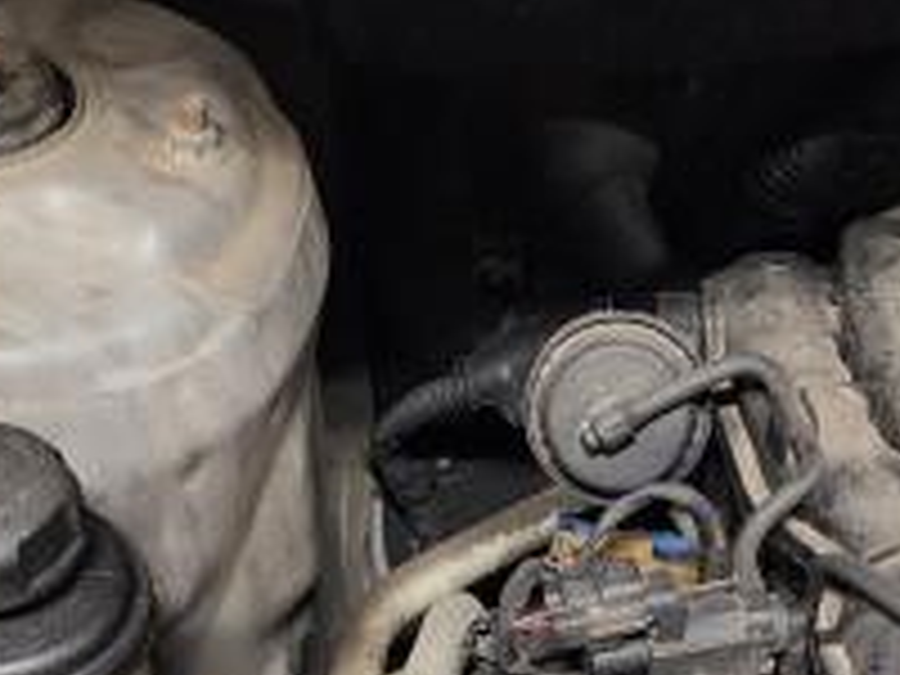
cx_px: 580
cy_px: 981
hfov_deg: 21.2
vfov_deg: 15.0
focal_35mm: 92
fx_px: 2392
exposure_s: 1/40
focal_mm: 6.4
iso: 640
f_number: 1.8
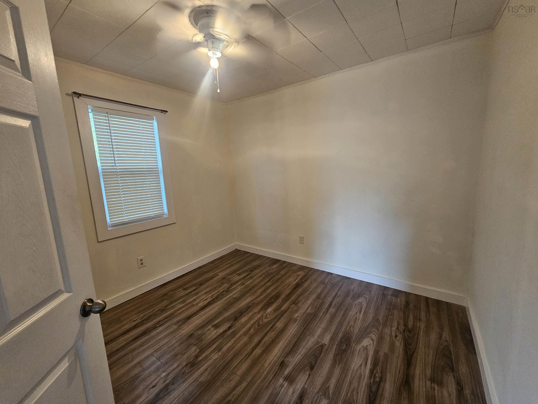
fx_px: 202
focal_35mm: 13
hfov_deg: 106.2
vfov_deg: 89.9
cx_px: 269
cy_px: 202
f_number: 2.2
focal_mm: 2.2
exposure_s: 1/30
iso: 400
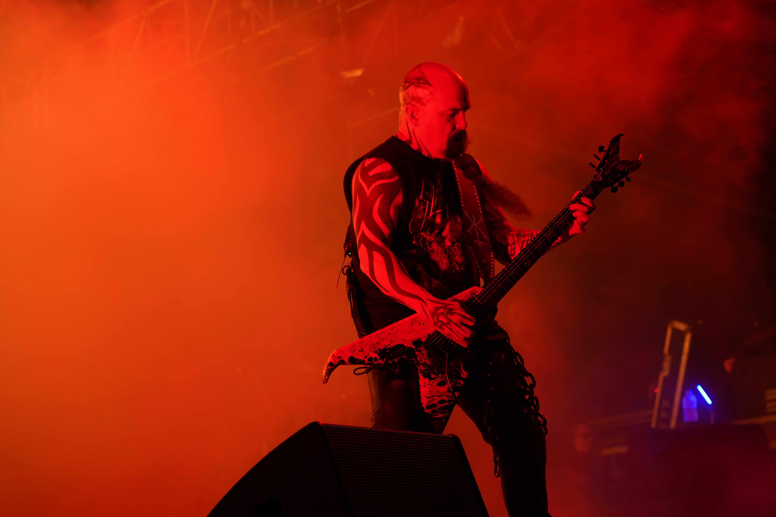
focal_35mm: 105
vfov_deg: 13.0
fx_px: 2263
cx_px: 388
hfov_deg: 19.5
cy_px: 258
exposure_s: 1/125
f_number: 4
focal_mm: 105
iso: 800
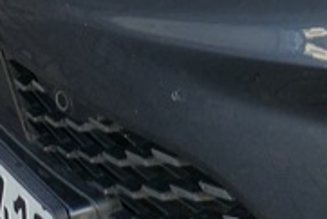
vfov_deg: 6.8
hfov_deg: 10.1
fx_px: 1754
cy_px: -247
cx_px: 587
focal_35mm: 193
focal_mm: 9.12
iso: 125
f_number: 2.8
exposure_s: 1/500
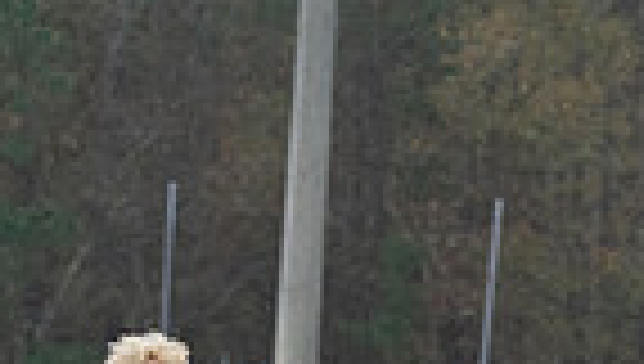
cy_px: 757
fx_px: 8125
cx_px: 779
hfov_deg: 4.5
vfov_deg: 2.6
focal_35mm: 475
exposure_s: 1/800
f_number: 5.6
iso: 2500
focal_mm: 112
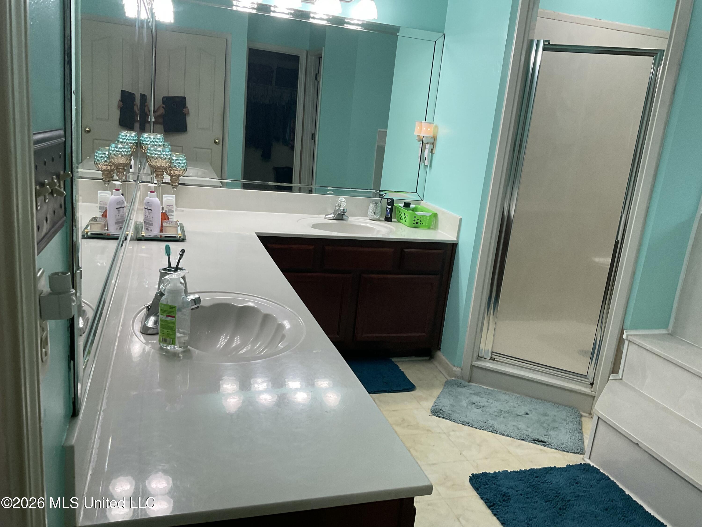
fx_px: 588
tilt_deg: -14.4
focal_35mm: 29
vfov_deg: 48.2
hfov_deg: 61.7
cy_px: 264
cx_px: 351
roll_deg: -6.9
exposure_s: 1/120
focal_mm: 3
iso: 64
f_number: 1.8
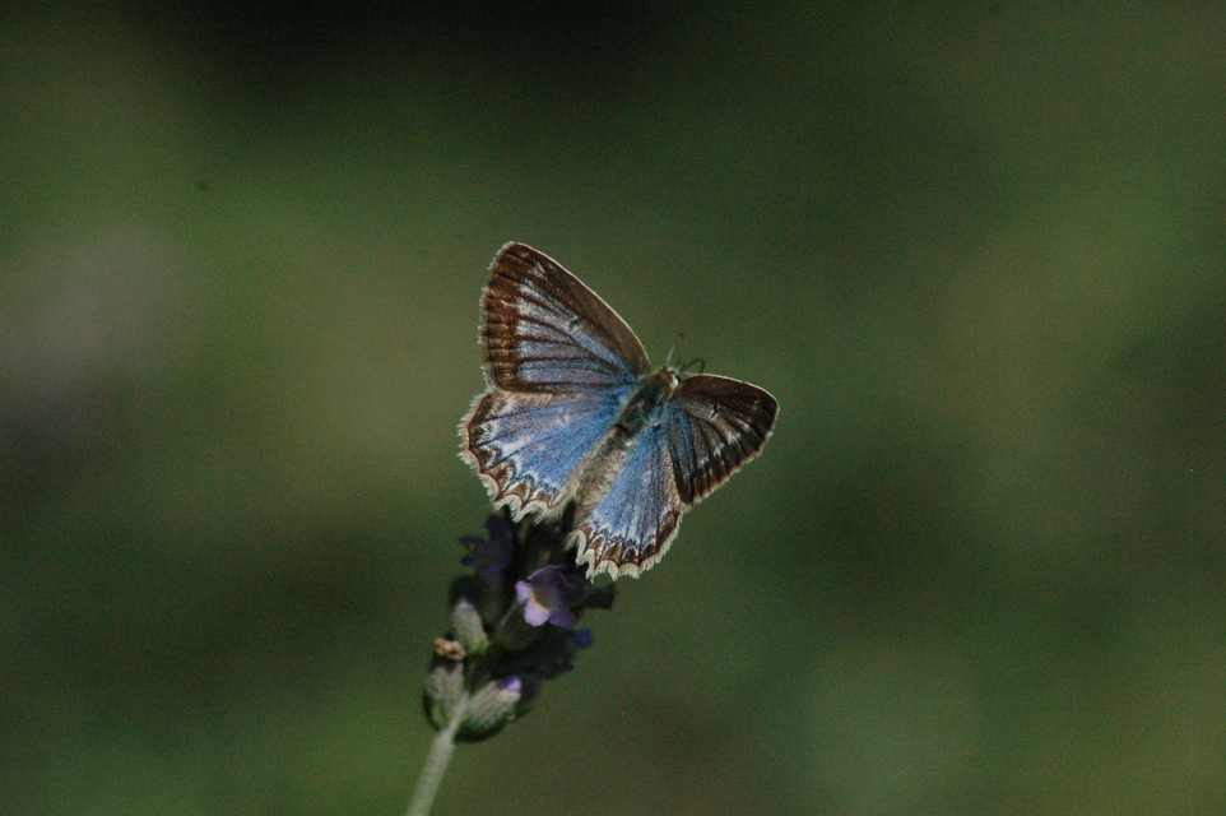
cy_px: 408
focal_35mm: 450
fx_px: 15314
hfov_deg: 4.6
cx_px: 613
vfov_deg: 3.1
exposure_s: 1/4000
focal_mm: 300
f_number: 9
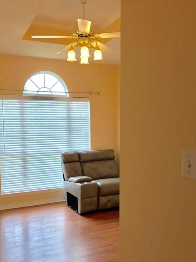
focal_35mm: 33
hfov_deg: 42.9
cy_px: 152
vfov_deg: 55.1
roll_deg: +0.6
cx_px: 85
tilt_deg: -6.5
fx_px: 249
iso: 20
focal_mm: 3.99
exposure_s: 1/120
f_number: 1.8
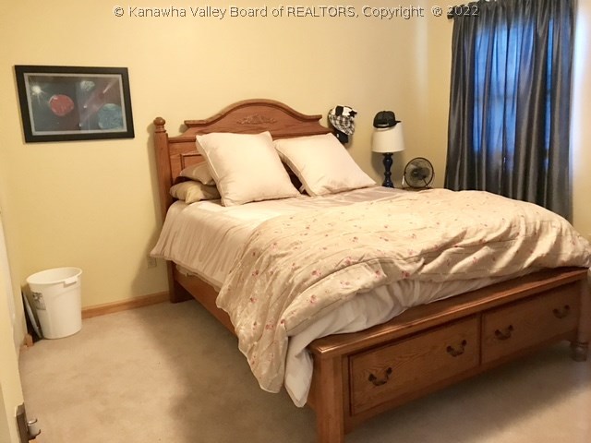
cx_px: 296
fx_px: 478
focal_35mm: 28
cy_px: 222
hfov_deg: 63.4
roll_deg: +3.4
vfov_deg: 49.7
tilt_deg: -12.4
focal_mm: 3.99
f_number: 1.8
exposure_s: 1/13
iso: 100
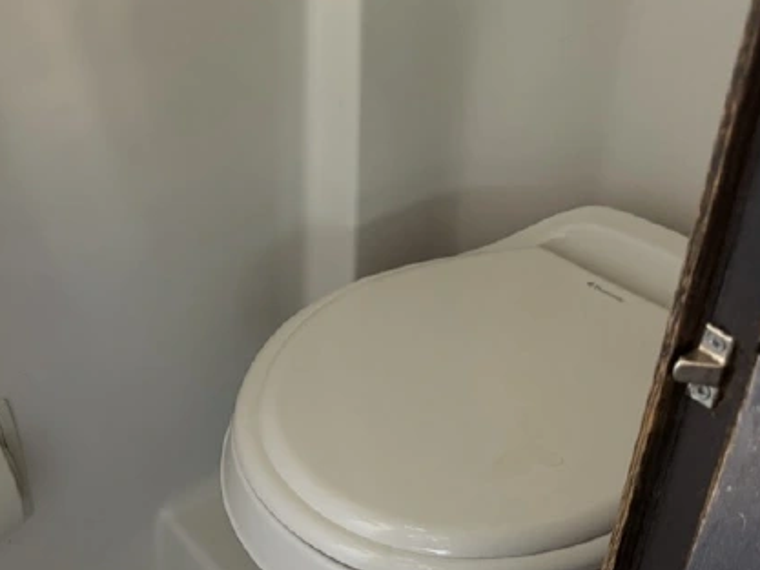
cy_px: 260
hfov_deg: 38.5
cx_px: 84
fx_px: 1010
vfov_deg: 31.5
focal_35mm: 46
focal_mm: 6.76
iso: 400
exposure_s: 1/60
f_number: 1.78
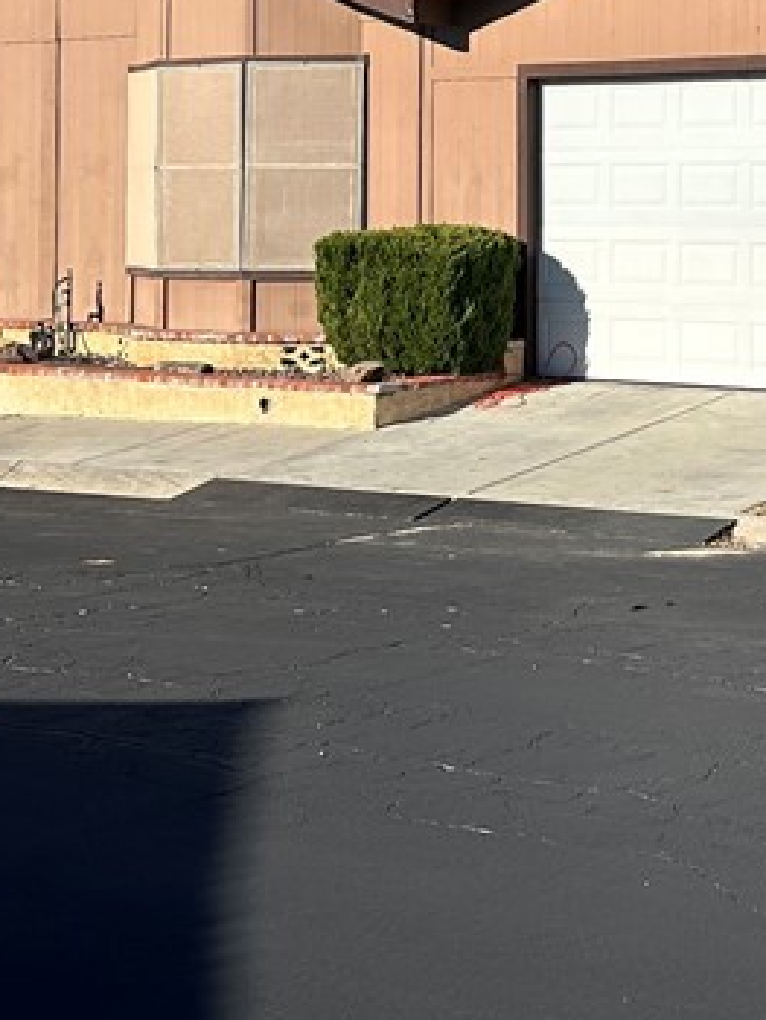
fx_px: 2240
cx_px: 754
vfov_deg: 24.8
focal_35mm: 76
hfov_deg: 18.9
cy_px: 73
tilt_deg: +2.4
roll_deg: -0.3
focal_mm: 5.7
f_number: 1.5
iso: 50
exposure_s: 1/4831
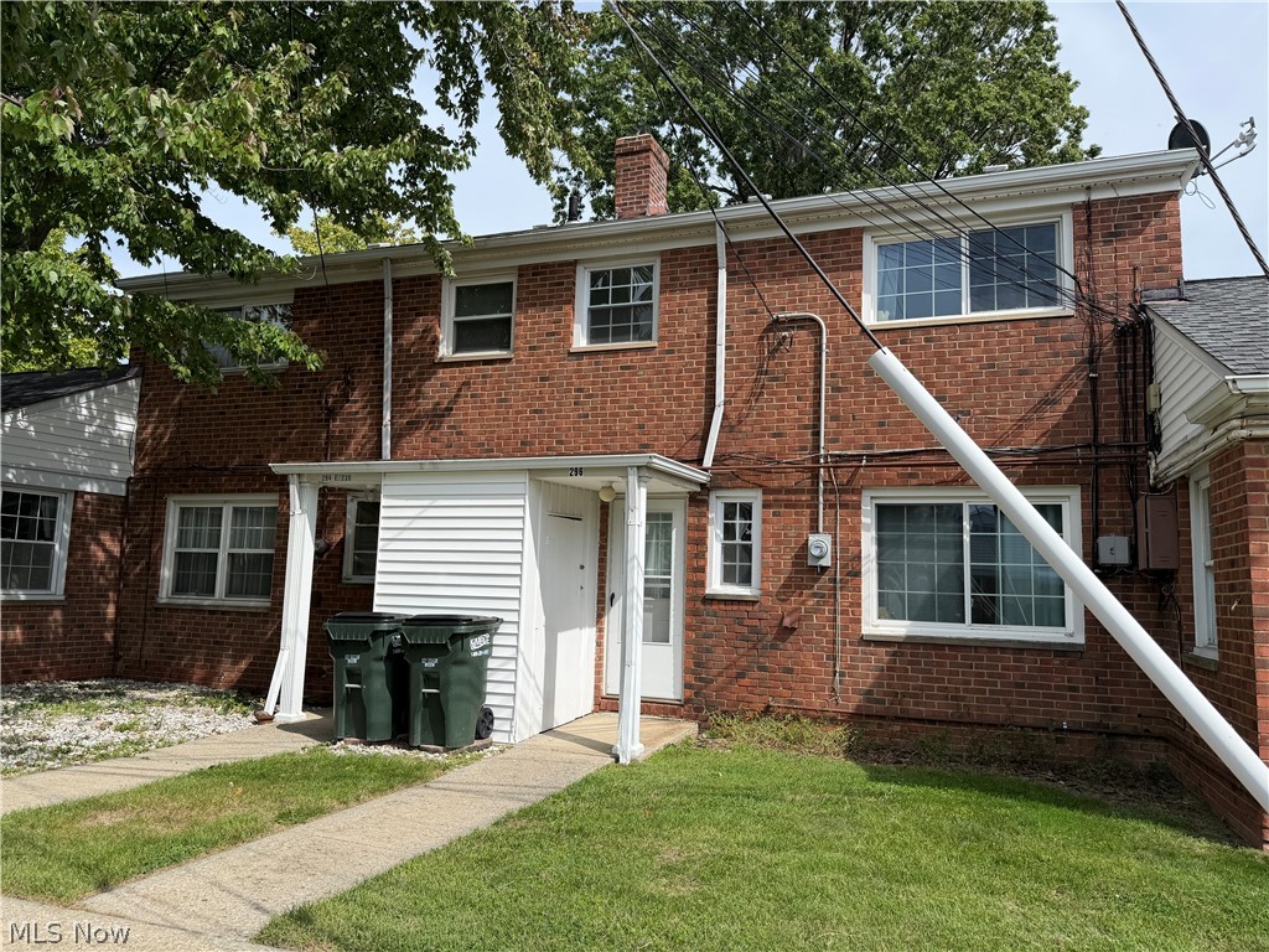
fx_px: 880
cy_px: 476
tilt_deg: +6.8
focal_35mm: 24
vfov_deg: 56.8
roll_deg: -2.4
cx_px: 634
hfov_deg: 71.6
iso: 80
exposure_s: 1/4167
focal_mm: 6.76
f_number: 1.78
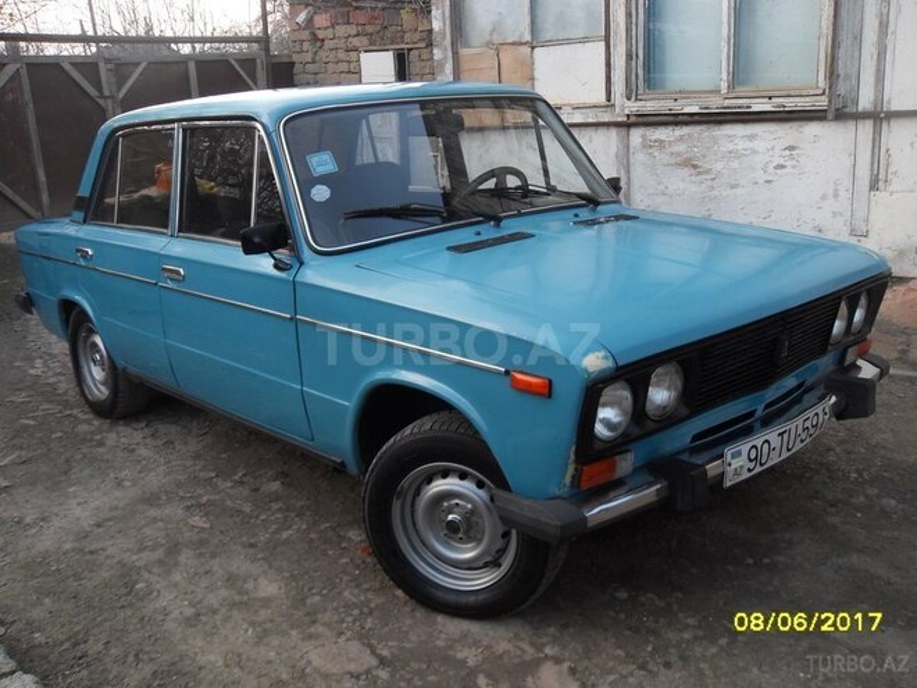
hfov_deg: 52.6
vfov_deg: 40.7
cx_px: 458
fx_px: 927
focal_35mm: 35
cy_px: 344
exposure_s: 1/45
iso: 80
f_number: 3.5
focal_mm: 6.3
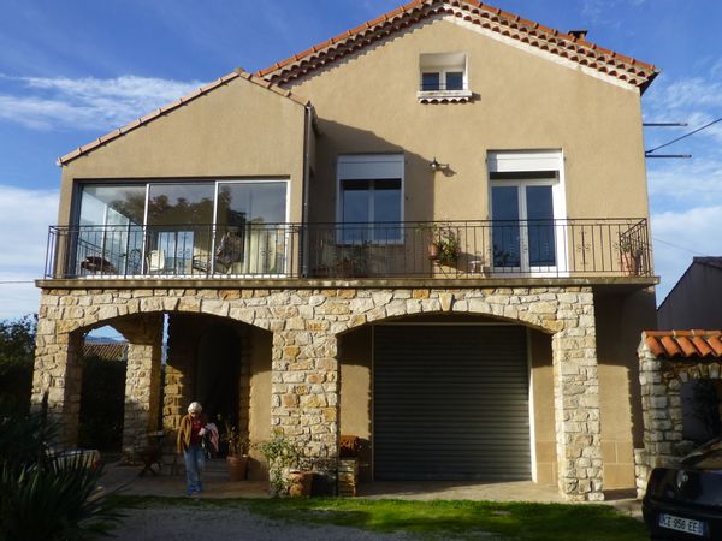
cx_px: 361
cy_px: 270
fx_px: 626
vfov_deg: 46.8
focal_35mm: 30
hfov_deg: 60.0
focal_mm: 5.4
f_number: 4
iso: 100
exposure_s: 1/640
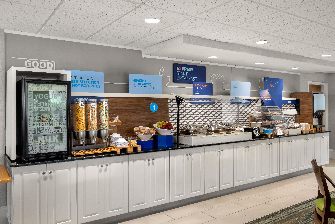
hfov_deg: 61.9
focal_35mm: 30
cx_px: 168
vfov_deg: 43.6
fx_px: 279
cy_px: 112
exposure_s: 2
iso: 250
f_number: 10
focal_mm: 30
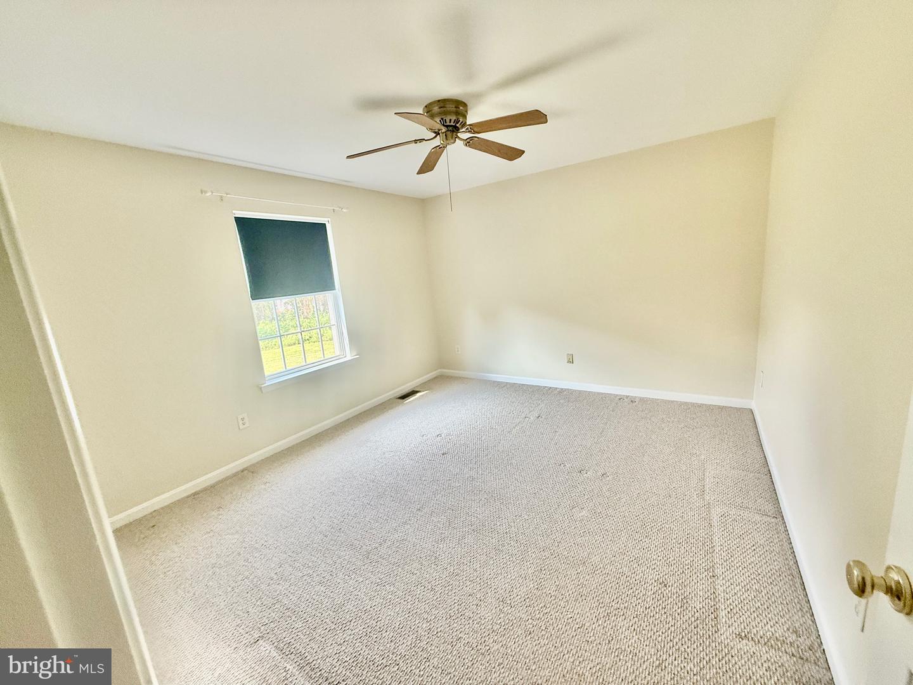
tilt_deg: -11.2
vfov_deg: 85.7
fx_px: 369
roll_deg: +3.9
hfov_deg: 102.1
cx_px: 456
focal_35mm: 14
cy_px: 342
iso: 200
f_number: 2.2
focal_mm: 2.22
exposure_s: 1/99
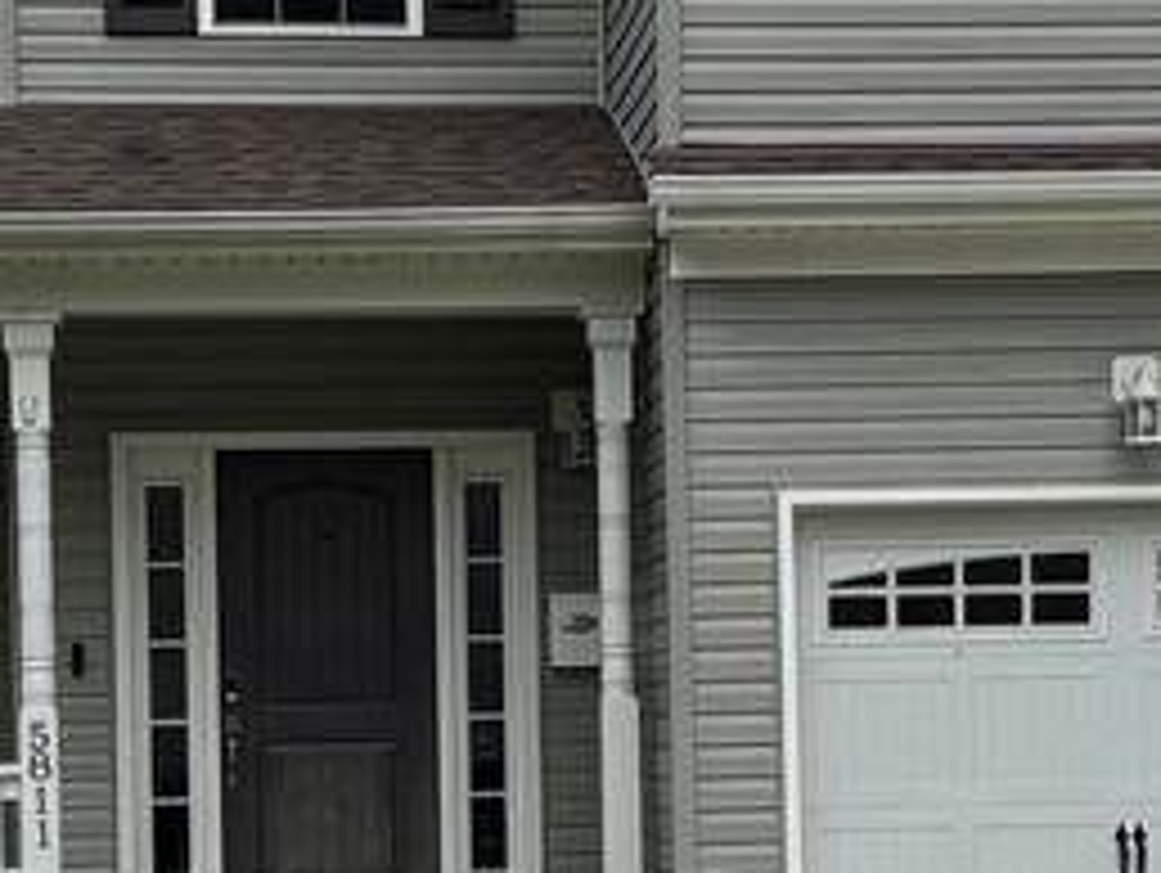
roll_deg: +1.3
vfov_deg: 14.3
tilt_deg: +0.2
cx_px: 576
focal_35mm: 103
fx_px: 3458
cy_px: 684
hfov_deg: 19.1
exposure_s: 1/1912
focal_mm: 5.96
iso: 50
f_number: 1.6
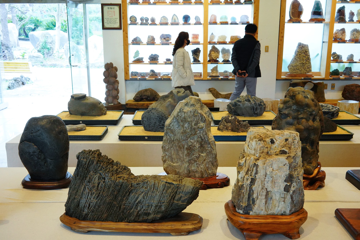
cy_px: 120
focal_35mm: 35
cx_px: 180
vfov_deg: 37.9
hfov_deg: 54.4
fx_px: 350
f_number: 8
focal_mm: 35
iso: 3200
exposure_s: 1/100
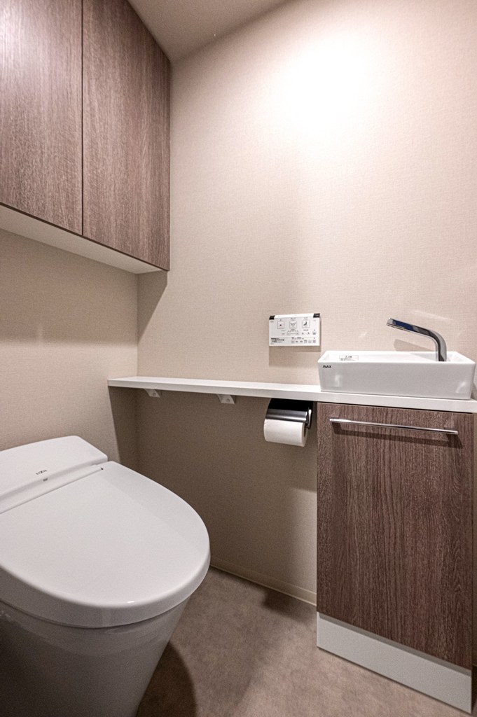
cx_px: 238
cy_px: 358
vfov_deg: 104.3
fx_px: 279
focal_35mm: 14
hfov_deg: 81.1
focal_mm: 14
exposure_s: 1/30
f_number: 8
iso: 4000
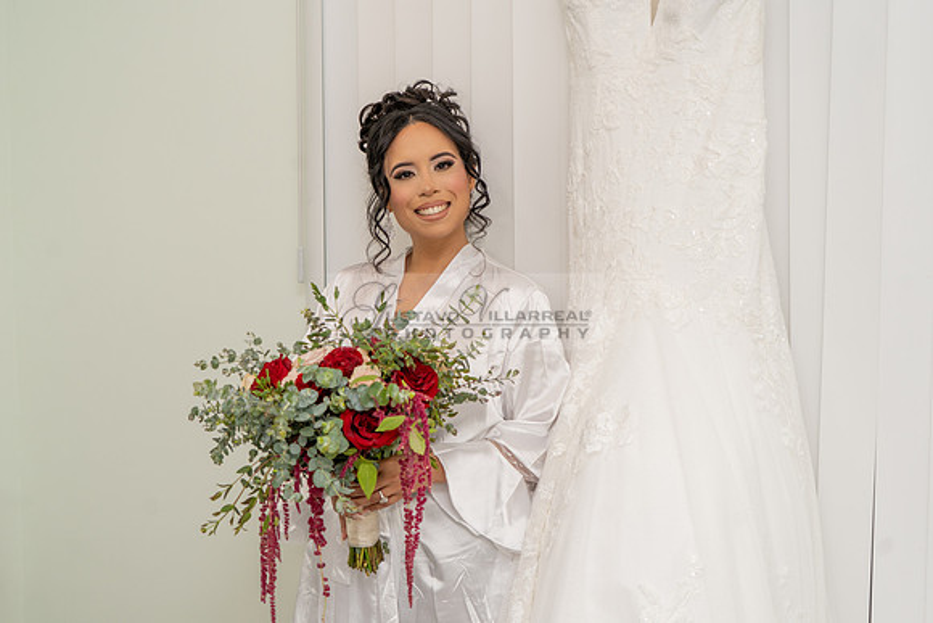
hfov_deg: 39.4
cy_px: 326
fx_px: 1303
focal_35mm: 50
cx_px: 444
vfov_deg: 26.9
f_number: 4.5
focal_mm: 48
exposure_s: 1/160
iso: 500
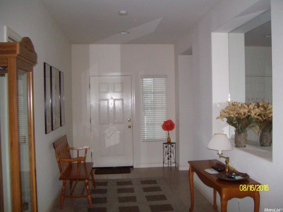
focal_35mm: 35
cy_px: 106
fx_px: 286
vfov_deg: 40.7
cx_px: 142
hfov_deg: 52.6
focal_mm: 5.8
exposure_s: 1/40
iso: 320
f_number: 2.8
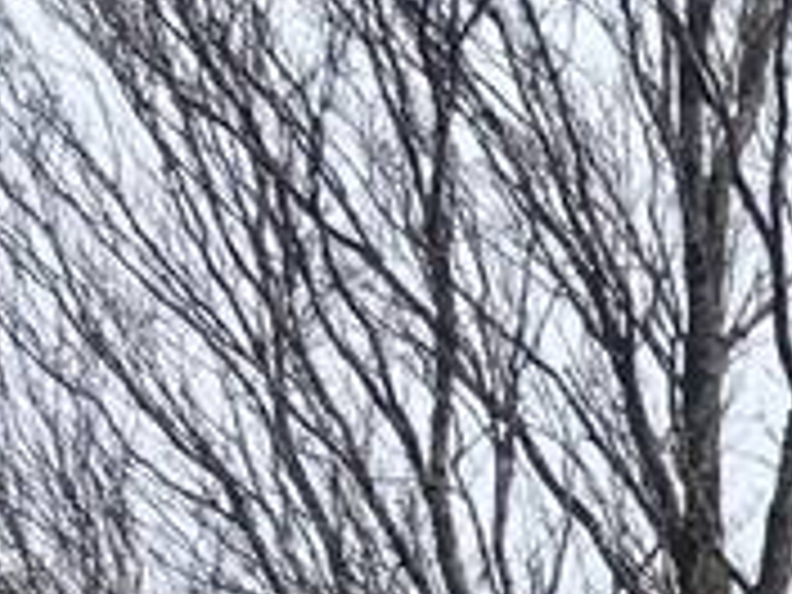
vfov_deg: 6.8
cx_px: 2133
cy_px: 1750
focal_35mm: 198
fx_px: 4530
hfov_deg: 8.7
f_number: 2.2
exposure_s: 1/1261
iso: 25
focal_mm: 4.15
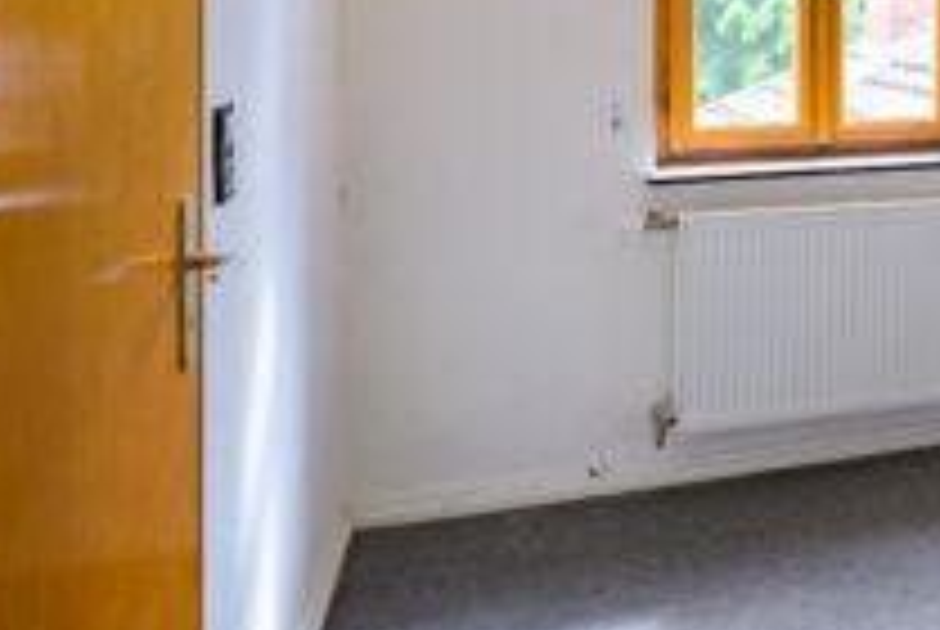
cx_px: 962
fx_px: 1129
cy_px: 27
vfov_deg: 29.5
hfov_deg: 39.3
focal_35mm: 43
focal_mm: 18.5
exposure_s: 1/25
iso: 200
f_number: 9
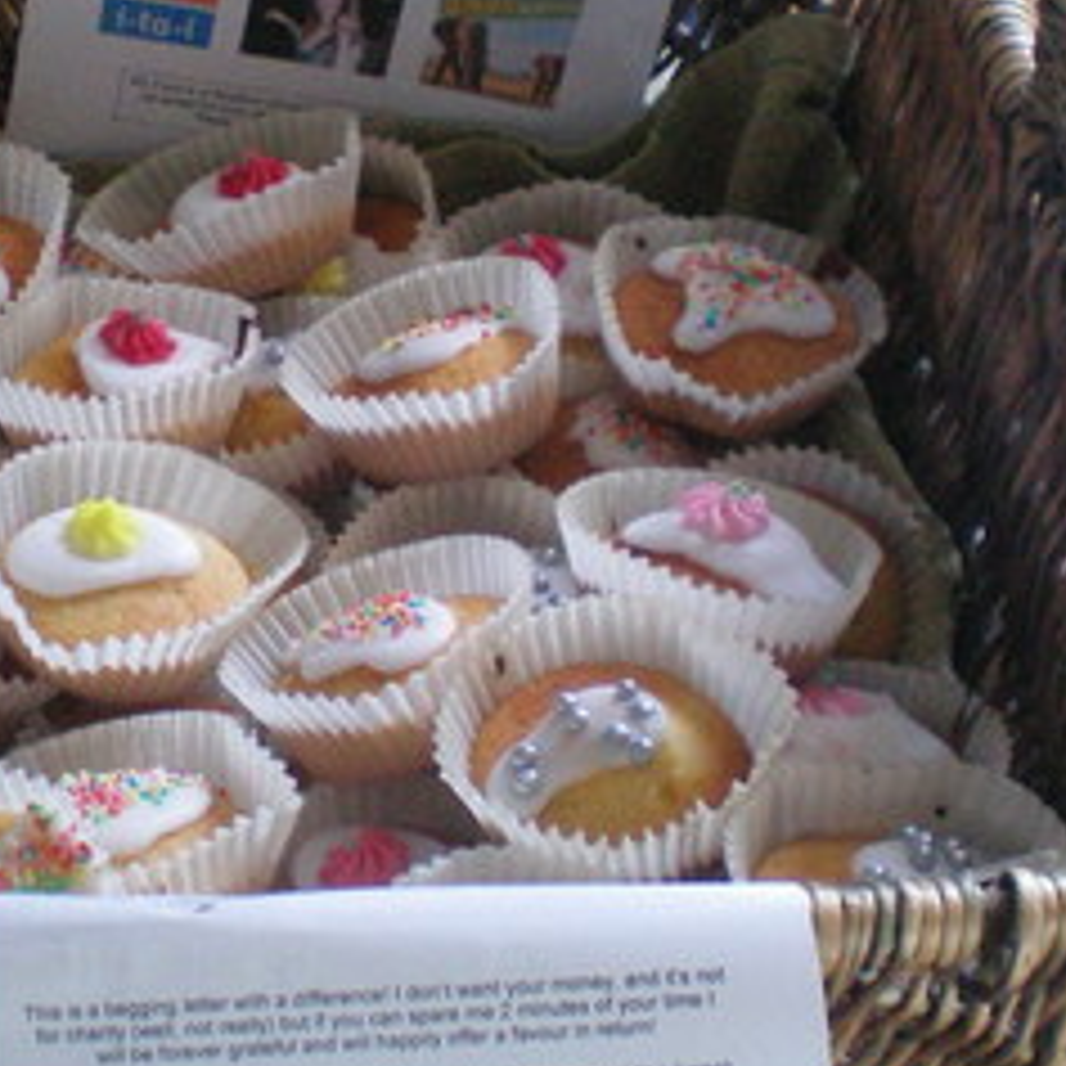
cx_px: 268
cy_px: 544
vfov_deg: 19.7
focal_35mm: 88
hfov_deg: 19.6
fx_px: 3066
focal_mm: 6.3
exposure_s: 1/60
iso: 200
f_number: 3.1
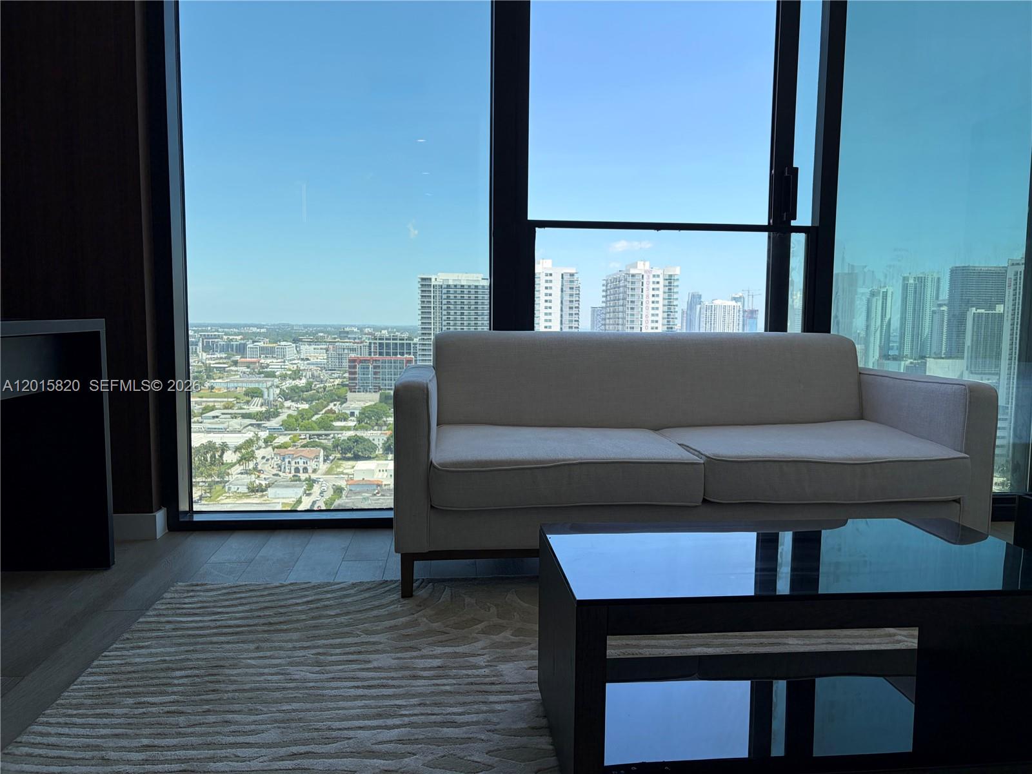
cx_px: 516
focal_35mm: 26
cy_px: 387
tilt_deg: -5.1
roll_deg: -0.8
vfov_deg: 53.1
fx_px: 775
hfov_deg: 67.3
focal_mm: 5.96
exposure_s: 1/1311
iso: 50
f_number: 1.6
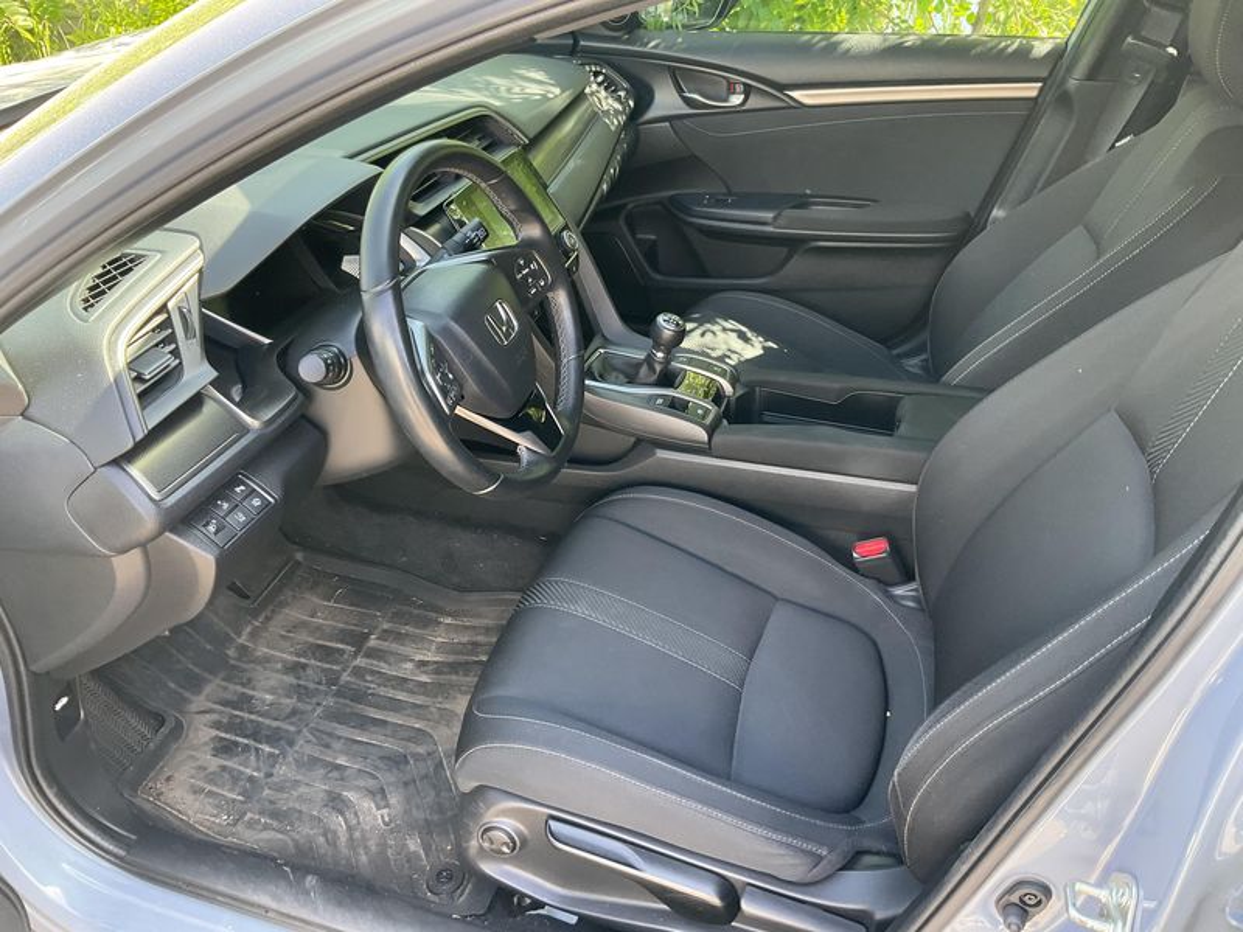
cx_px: 622
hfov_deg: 61.7
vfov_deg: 48.2
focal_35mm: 29
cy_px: 466
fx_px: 1041
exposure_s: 1/94
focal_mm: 3
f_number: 1.8
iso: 64
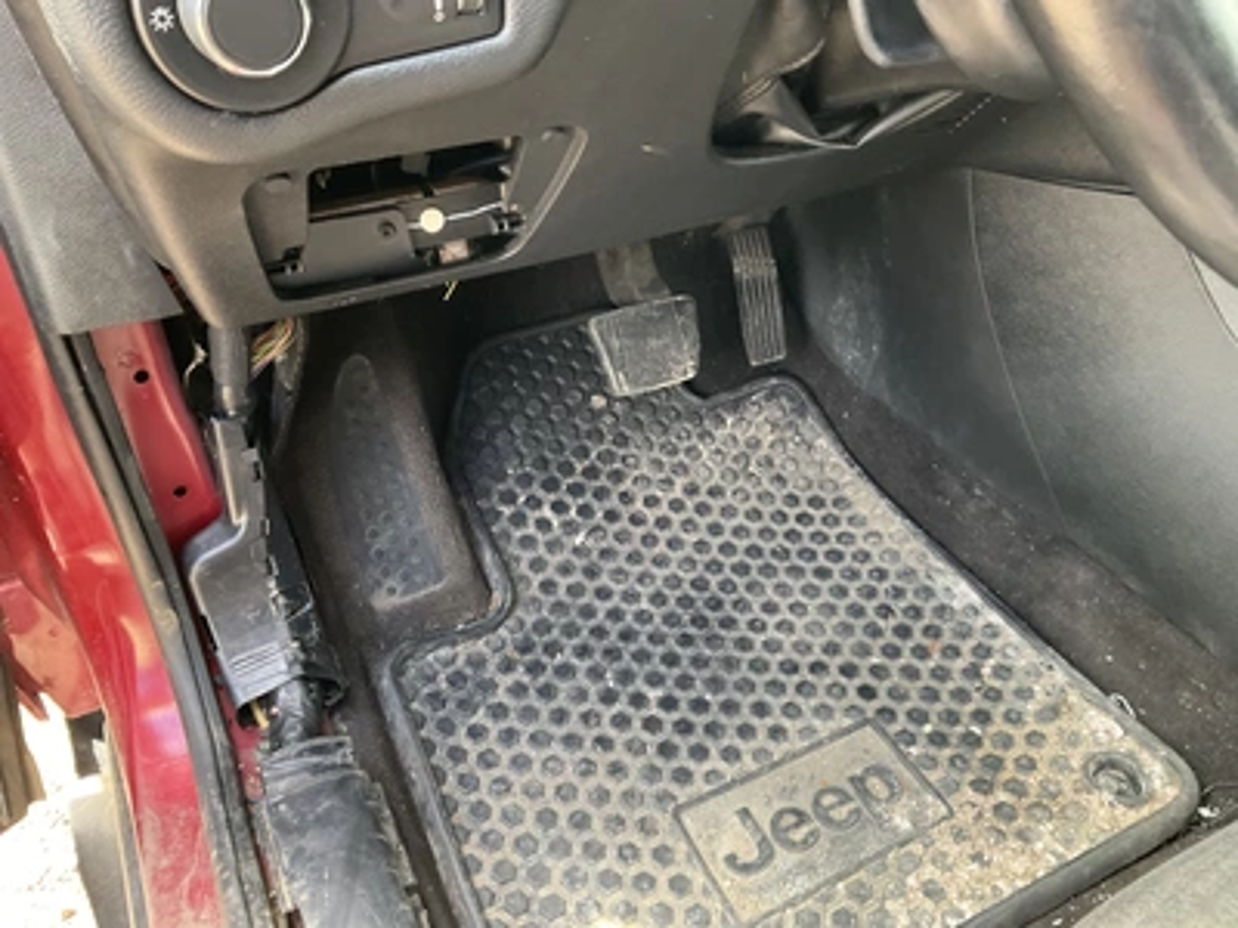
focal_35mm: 29
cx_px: 619
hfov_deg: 61.7
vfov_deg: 48.2
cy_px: 464
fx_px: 1037
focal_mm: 3
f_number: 1.8
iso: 100
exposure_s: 1/60
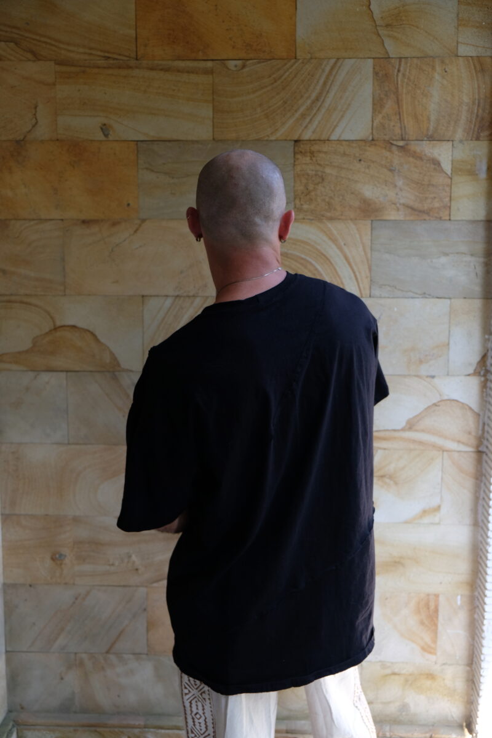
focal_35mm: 38
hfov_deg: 35.1
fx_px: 779
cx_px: 246
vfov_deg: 50.7
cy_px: 369
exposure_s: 1/200
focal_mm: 25.4
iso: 320
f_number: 3.2
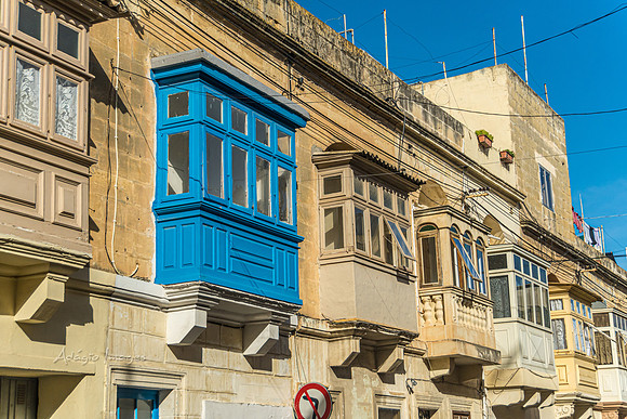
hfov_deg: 35.0
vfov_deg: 23.8
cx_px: 314
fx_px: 993
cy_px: 210
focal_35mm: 57
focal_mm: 38
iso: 400
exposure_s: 1/2500
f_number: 5.6
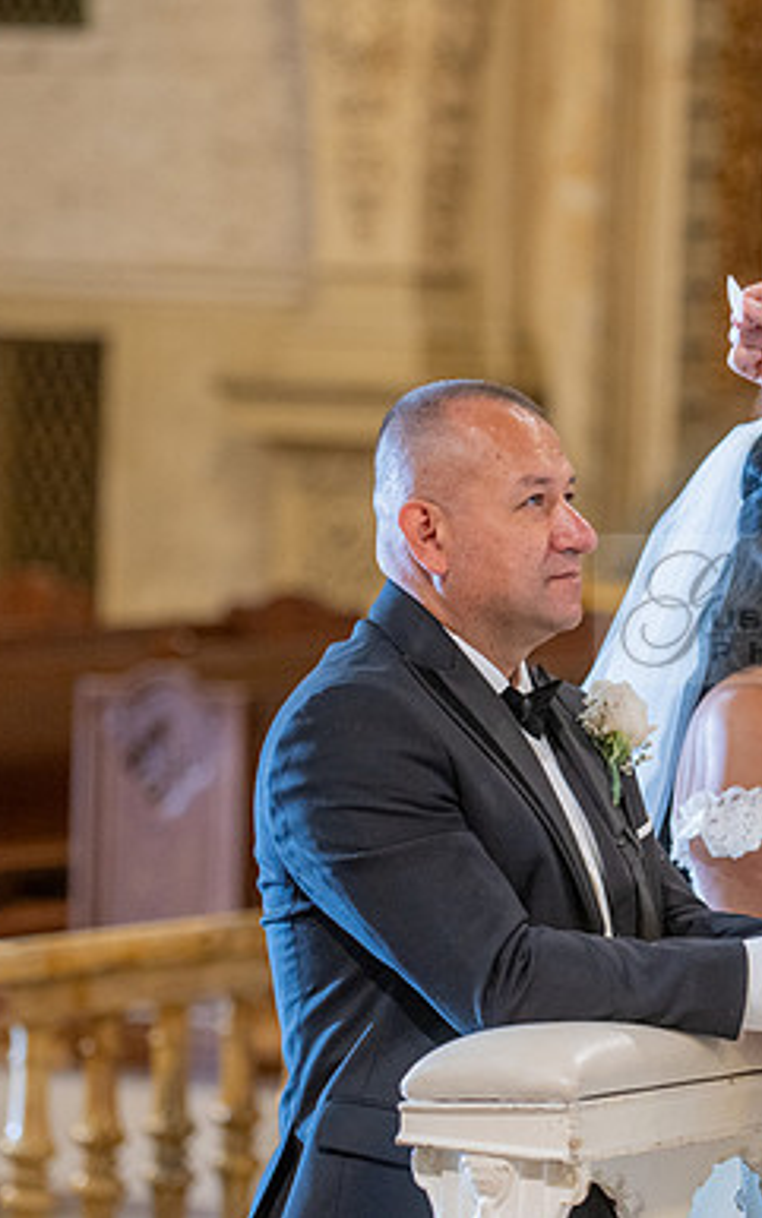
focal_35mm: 227
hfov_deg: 5.8
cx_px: 659
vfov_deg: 9.2
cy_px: 586
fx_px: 7534
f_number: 2.8
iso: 1000
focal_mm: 120
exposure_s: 1/100
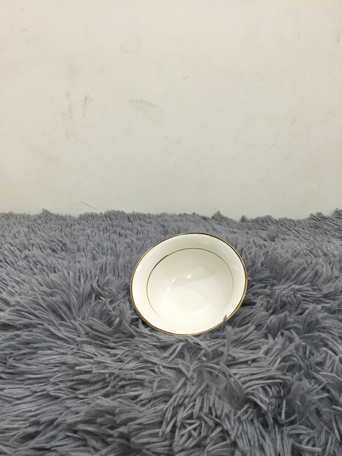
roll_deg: +0.8
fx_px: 408
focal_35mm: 31
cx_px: 171
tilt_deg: -14.0
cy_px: 228
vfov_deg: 58.4
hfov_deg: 45.4
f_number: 2.4
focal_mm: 3.3
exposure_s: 1/33
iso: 80
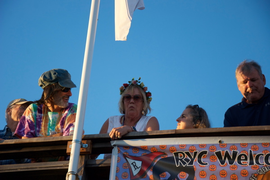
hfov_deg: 19.4
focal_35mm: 105
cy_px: 90
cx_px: 135
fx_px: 788
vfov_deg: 13.1
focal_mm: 70
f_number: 5.6
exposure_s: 1/250
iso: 250
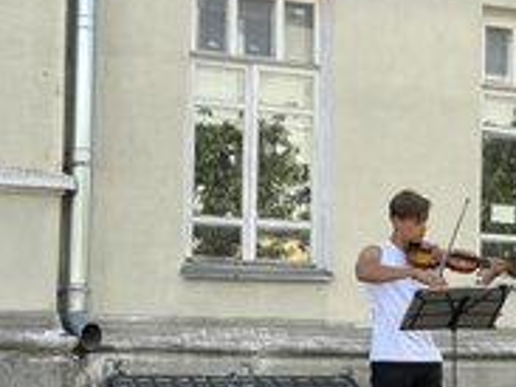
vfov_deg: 14.0
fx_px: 1564
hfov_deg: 18.1
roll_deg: -0.9
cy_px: 291
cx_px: 561
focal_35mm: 105
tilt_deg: +3.3
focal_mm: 6.76
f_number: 1.78
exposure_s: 1/1883
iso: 80
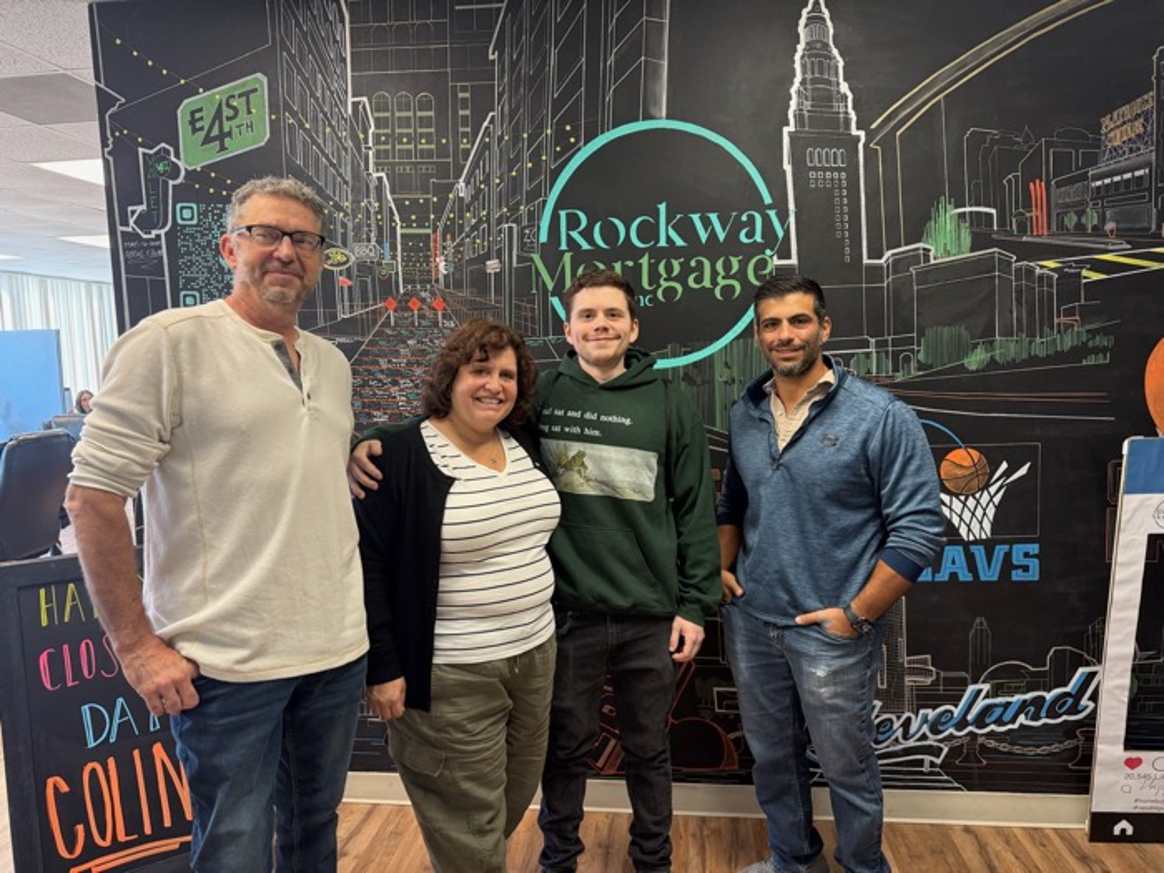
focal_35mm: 24
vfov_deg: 56.8
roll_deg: +0.6
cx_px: 582
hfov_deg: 71.6
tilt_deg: -6.7
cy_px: 436
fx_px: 807
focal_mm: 6.76
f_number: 1.78
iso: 200
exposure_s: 1/60
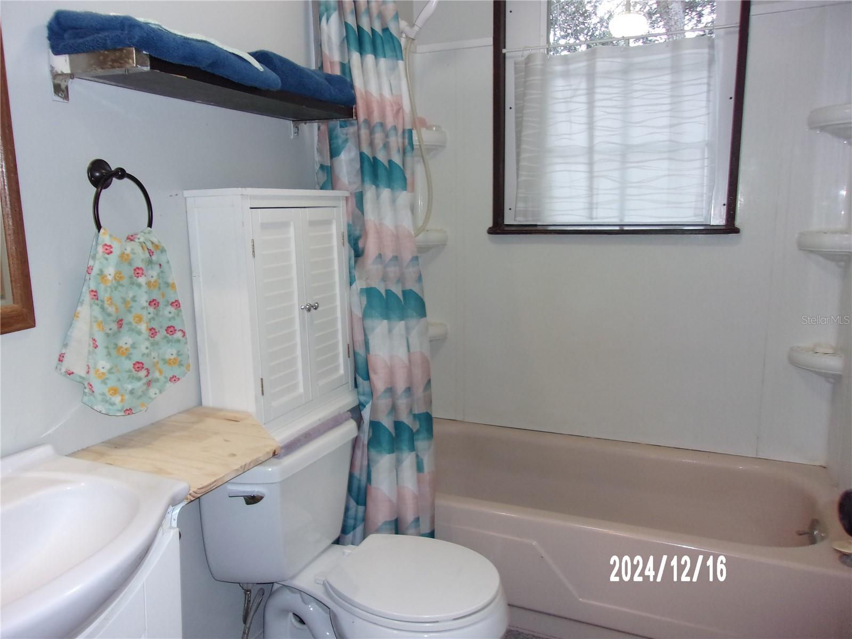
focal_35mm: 27
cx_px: 426
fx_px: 665
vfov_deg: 51.4
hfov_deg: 65.3
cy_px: 320
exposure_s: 1/34
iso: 200
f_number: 3
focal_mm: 4.9
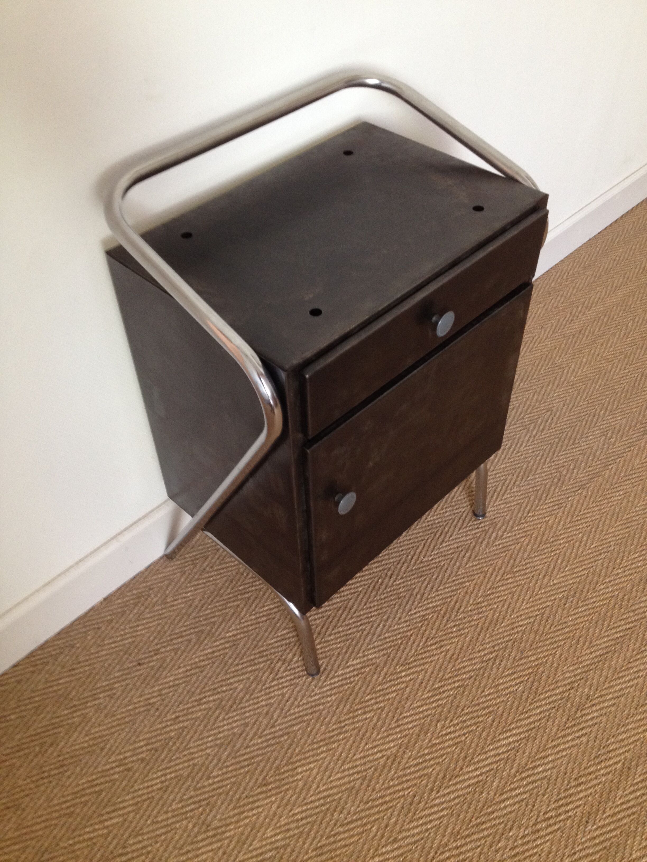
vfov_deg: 52.6
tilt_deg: -45.5
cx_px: 324
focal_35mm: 35
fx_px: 872
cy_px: 431
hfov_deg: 40.7
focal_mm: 4.28
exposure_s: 1/20
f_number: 2.4
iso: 125
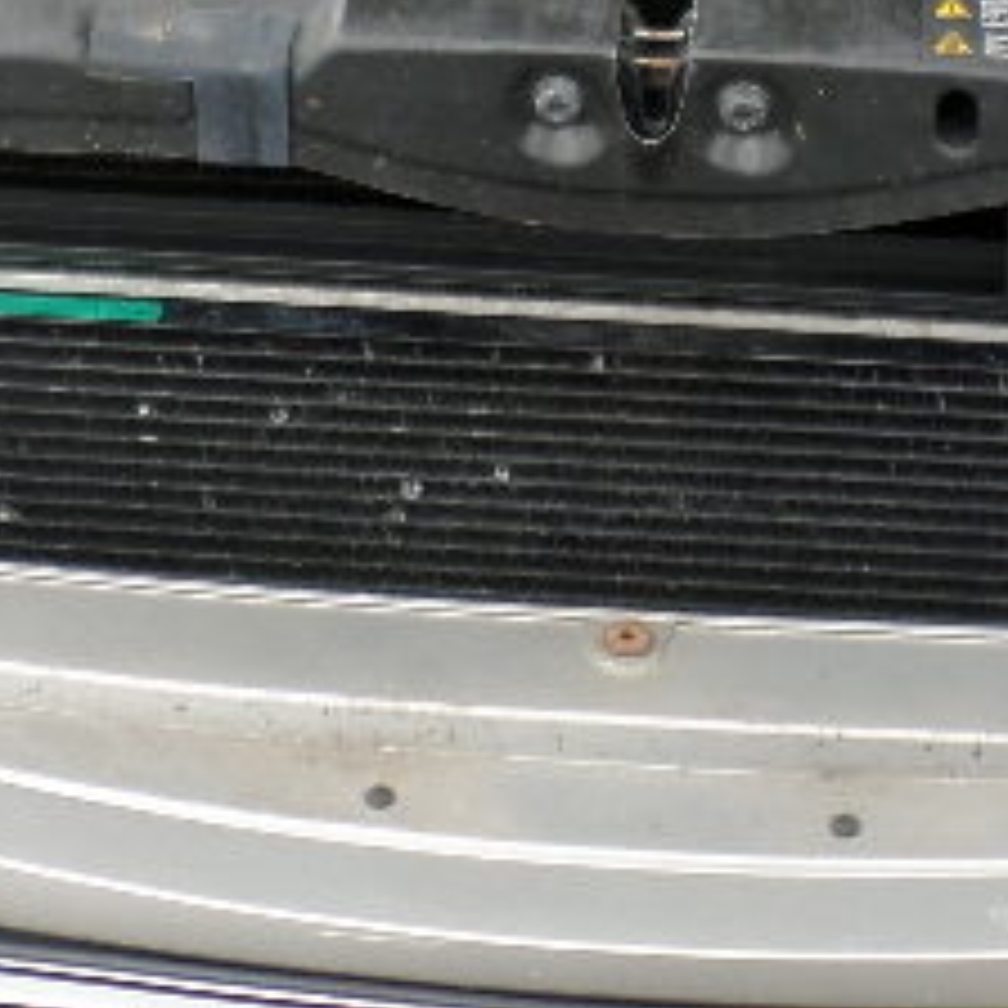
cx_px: 626
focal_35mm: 101
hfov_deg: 17.2
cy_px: -76
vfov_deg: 16.7
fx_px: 3327
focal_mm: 4.5
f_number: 2.5
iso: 80
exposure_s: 1/250
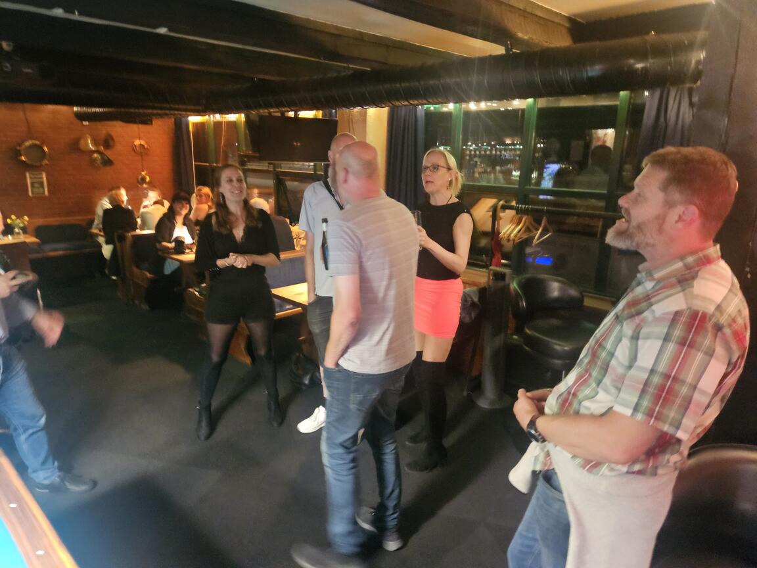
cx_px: 378
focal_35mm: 23
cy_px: 284
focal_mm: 5.4
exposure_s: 1/20
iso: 1250
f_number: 1.8
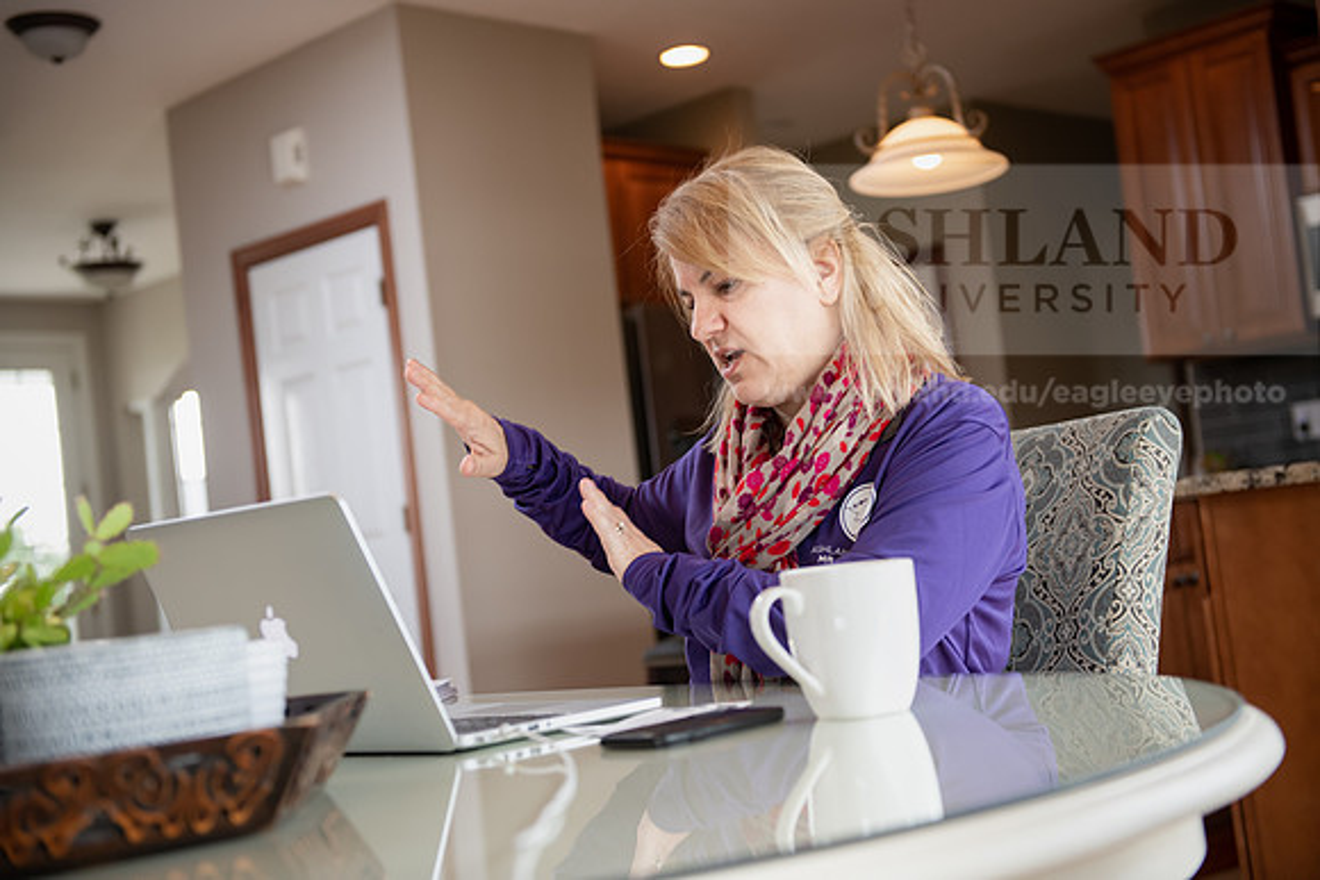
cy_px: 440
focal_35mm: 50
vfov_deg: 27.0
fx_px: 1834
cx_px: 660
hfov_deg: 39.6
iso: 500
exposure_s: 1/160
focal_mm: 50
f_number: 3.2
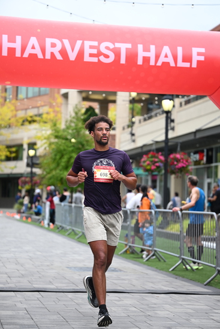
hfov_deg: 16.5
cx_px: 110
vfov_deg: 24.5
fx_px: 760
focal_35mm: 83
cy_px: 164
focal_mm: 83
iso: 640
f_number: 2.8
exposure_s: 1/2000
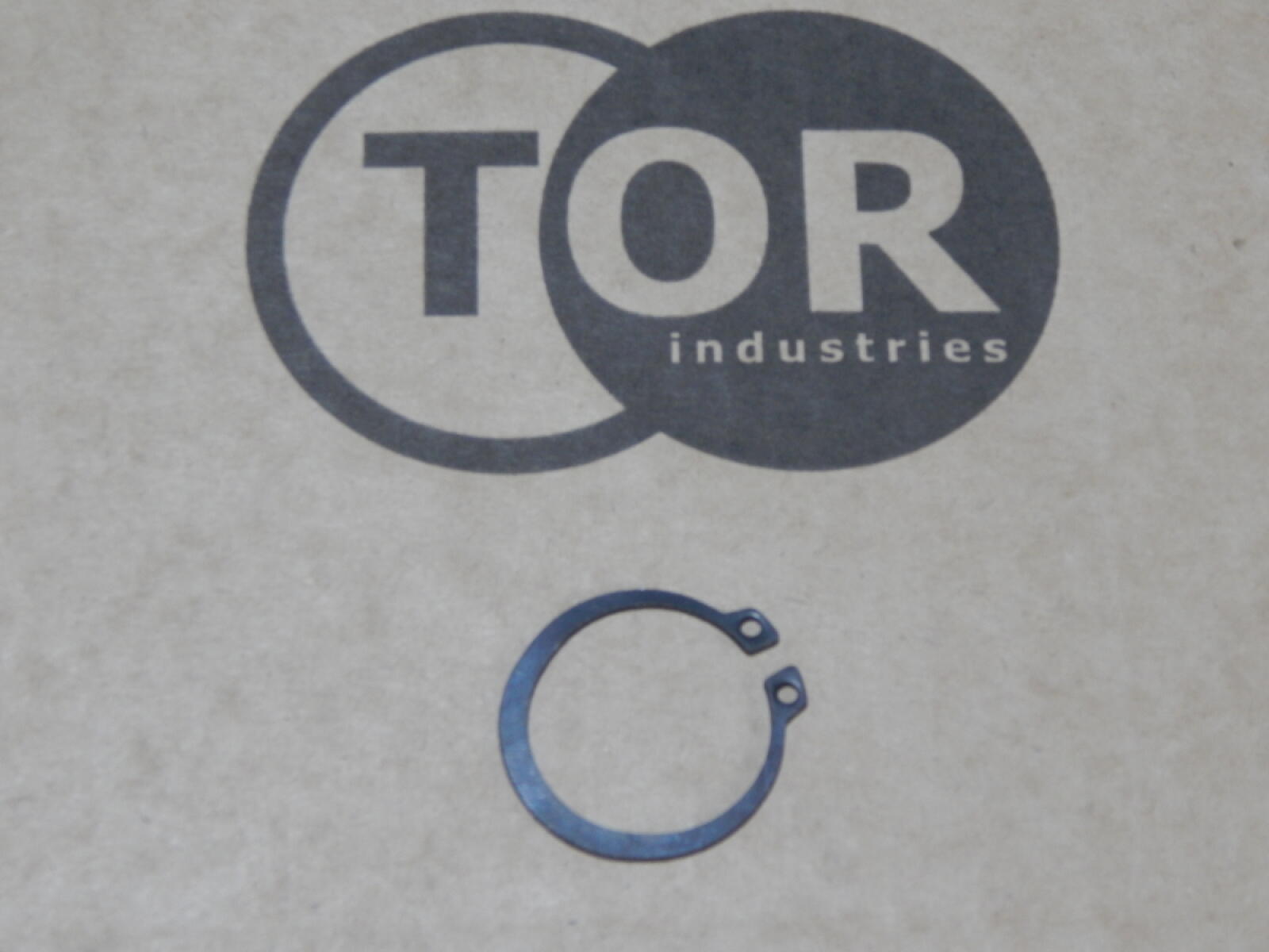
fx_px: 3153
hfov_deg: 22.8
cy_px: 476
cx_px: 634
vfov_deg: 17.2
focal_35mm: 86
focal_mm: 15.3
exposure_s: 1/30
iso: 360
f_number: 4.3
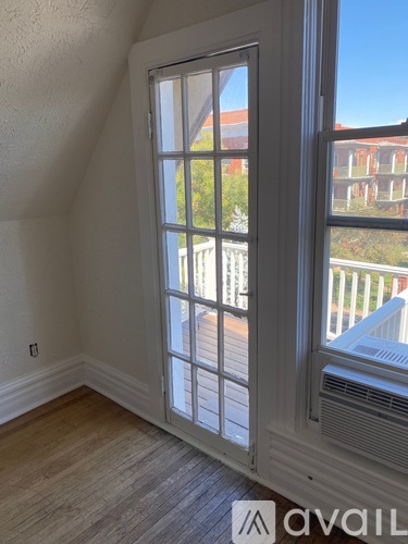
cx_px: 204
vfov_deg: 67.3
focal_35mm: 26
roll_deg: +2.8
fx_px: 409
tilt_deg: -13.1
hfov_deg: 53.1
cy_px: 272
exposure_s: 1/307
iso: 32
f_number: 1.8
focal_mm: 4.25
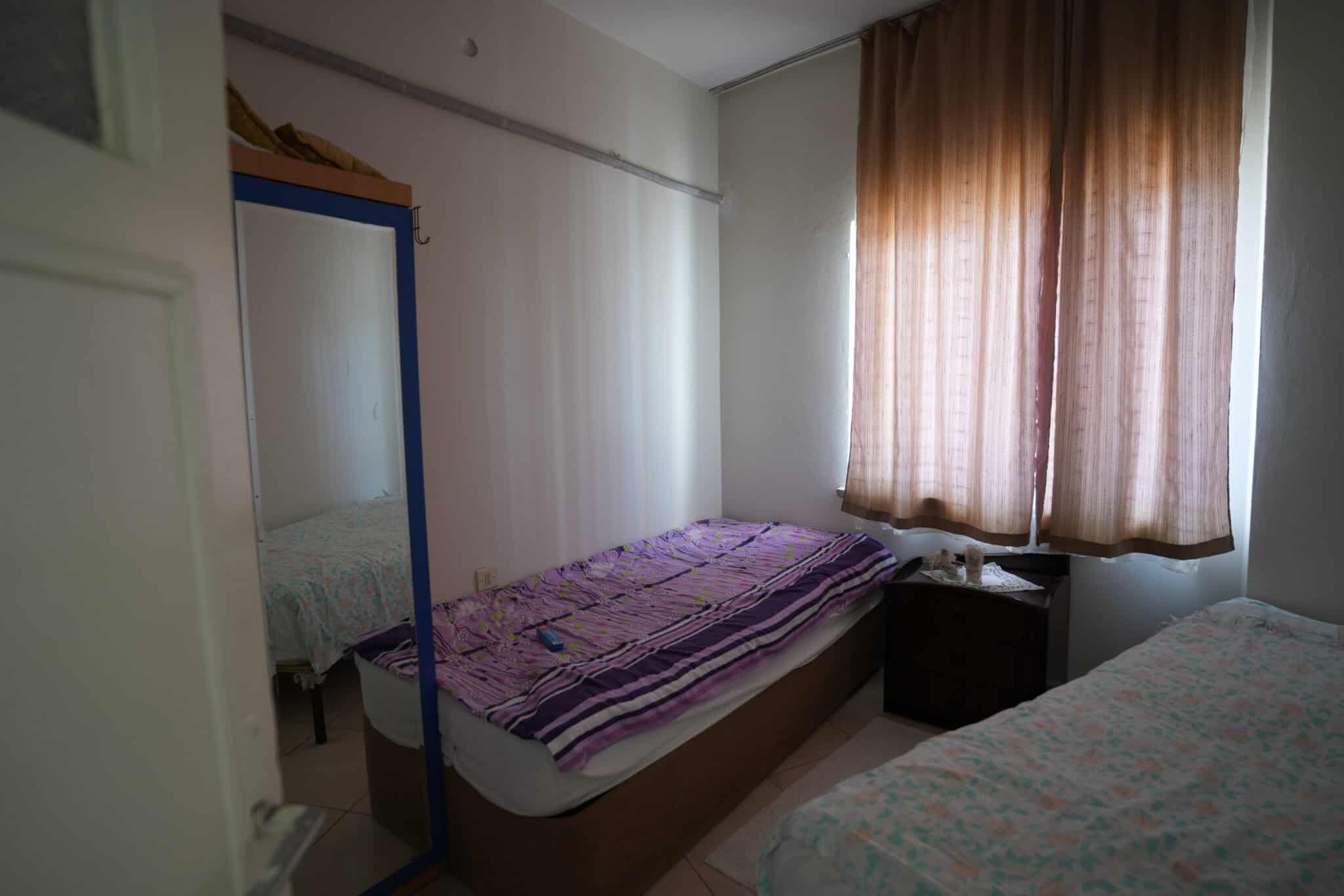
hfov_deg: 93.3
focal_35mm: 17
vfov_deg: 70.4
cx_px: 672
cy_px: 448
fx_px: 635
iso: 160
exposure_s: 1/30
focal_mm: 17
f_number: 2.8
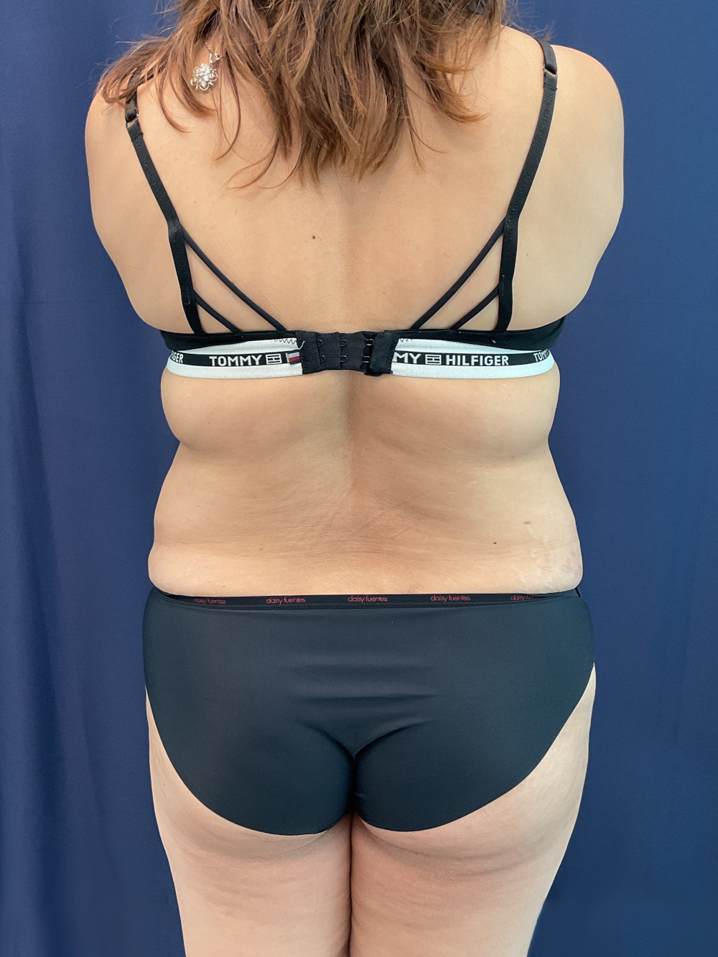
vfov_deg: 61.7
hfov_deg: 48.2
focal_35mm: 29
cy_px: 478
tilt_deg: -10.3
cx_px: 359
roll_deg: -1.1
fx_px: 802
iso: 64
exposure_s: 1/50
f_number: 1.8
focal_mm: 3
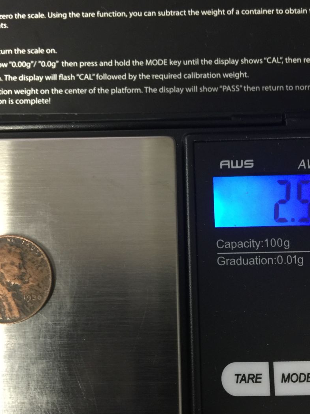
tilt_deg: -82.9
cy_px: 233
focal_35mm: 37
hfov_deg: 38.7
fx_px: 442
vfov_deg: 50.0
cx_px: 159
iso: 125
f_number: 2.2
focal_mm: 4.15
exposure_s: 1/10
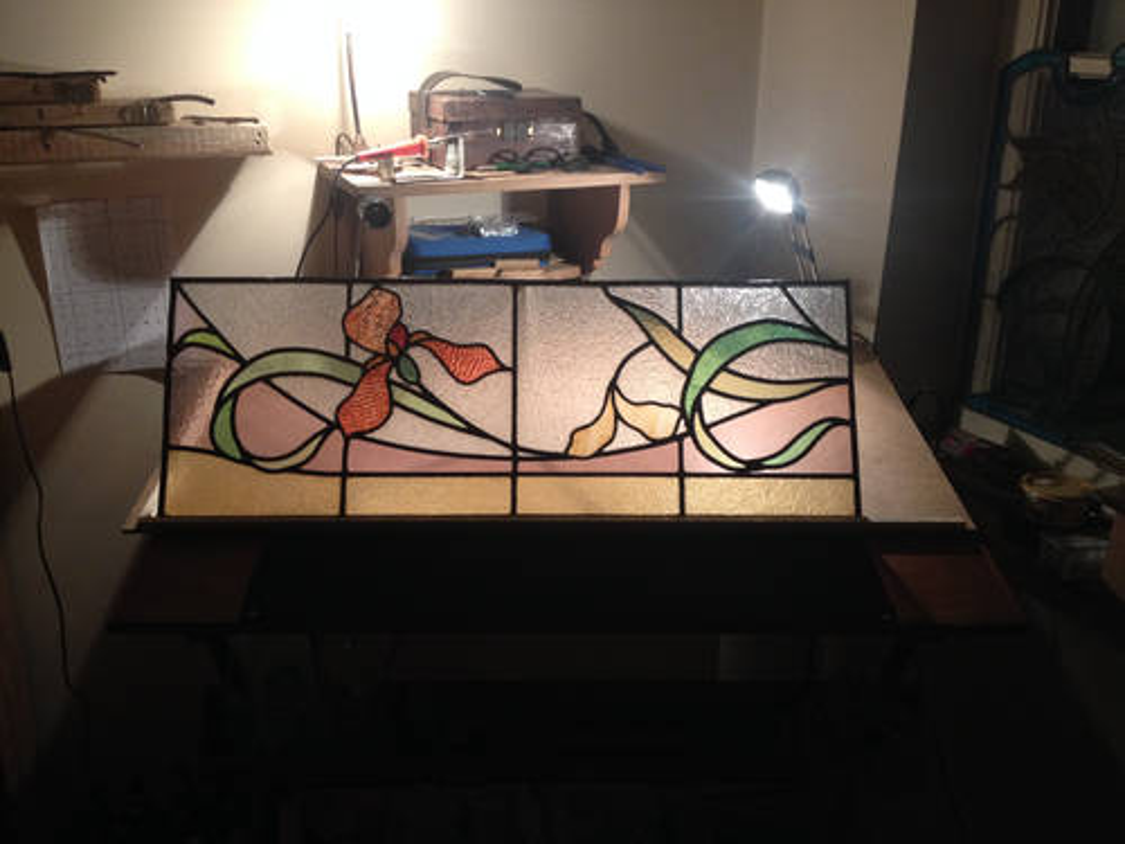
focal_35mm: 35
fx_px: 1137
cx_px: 562
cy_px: 422
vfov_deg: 40.7
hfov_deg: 52.6
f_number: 2.4
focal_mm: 4.28
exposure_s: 1/20
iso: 200
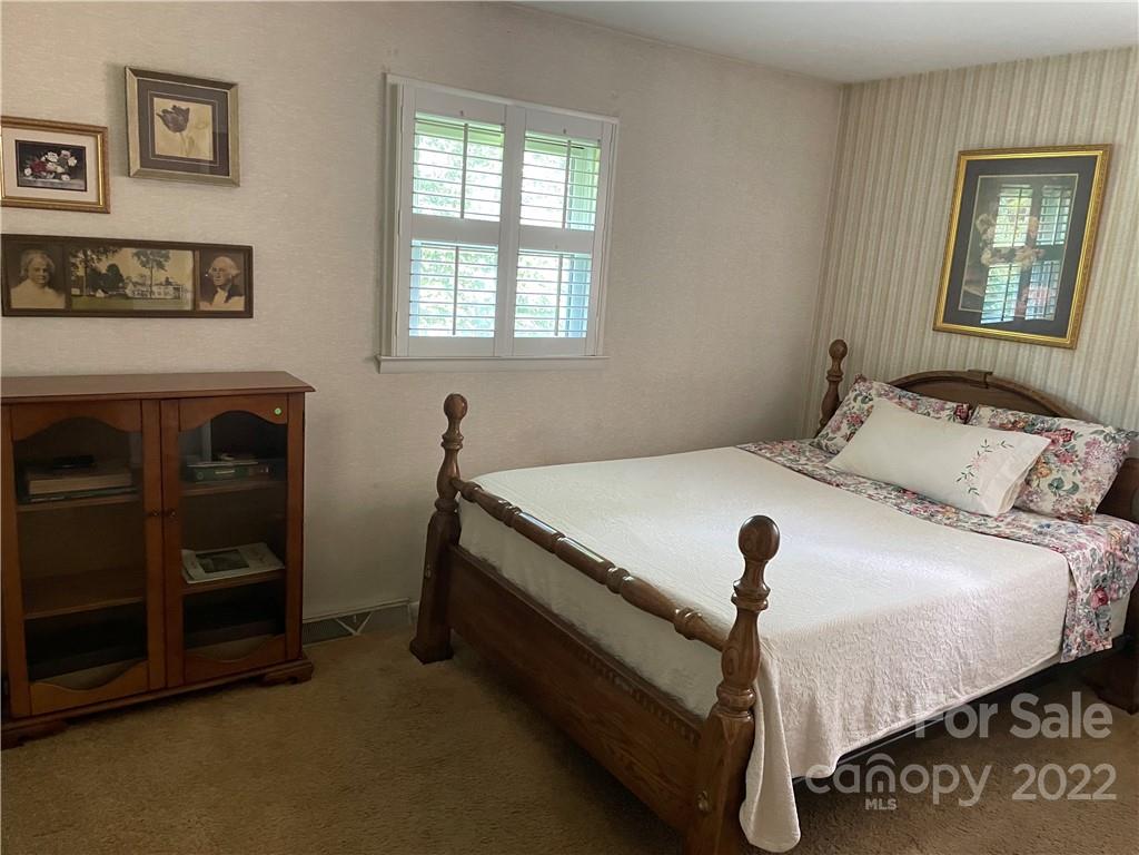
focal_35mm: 26
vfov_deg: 53.1
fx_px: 856
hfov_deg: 67.3
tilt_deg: -12.1
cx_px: 570
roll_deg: -3.3
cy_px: 428
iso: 400
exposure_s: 1/60
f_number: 1.6
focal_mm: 4.2
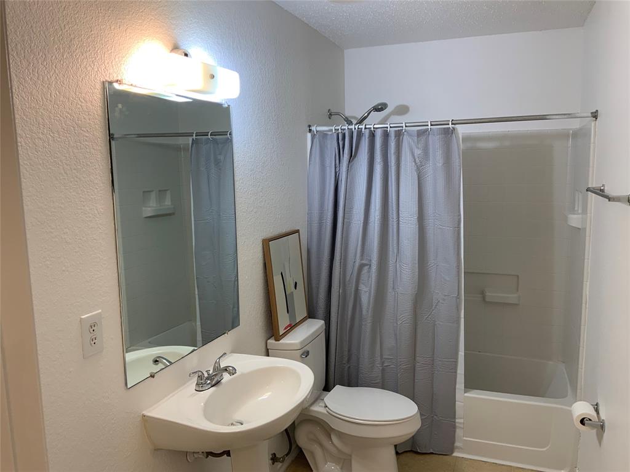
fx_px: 528
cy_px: 236
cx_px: 315
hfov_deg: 61.7
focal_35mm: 29
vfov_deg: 48.2
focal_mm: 3
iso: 40
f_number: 1.8
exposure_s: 1/60
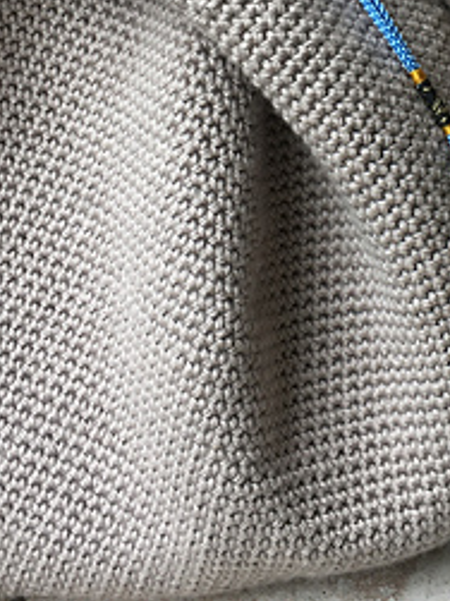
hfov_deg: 19.7
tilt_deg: -31.8
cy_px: 24
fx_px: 1284
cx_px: 347
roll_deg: +4.9
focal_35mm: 74
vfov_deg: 25.3
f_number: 2.2
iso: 25
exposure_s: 1/100
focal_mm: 4.15
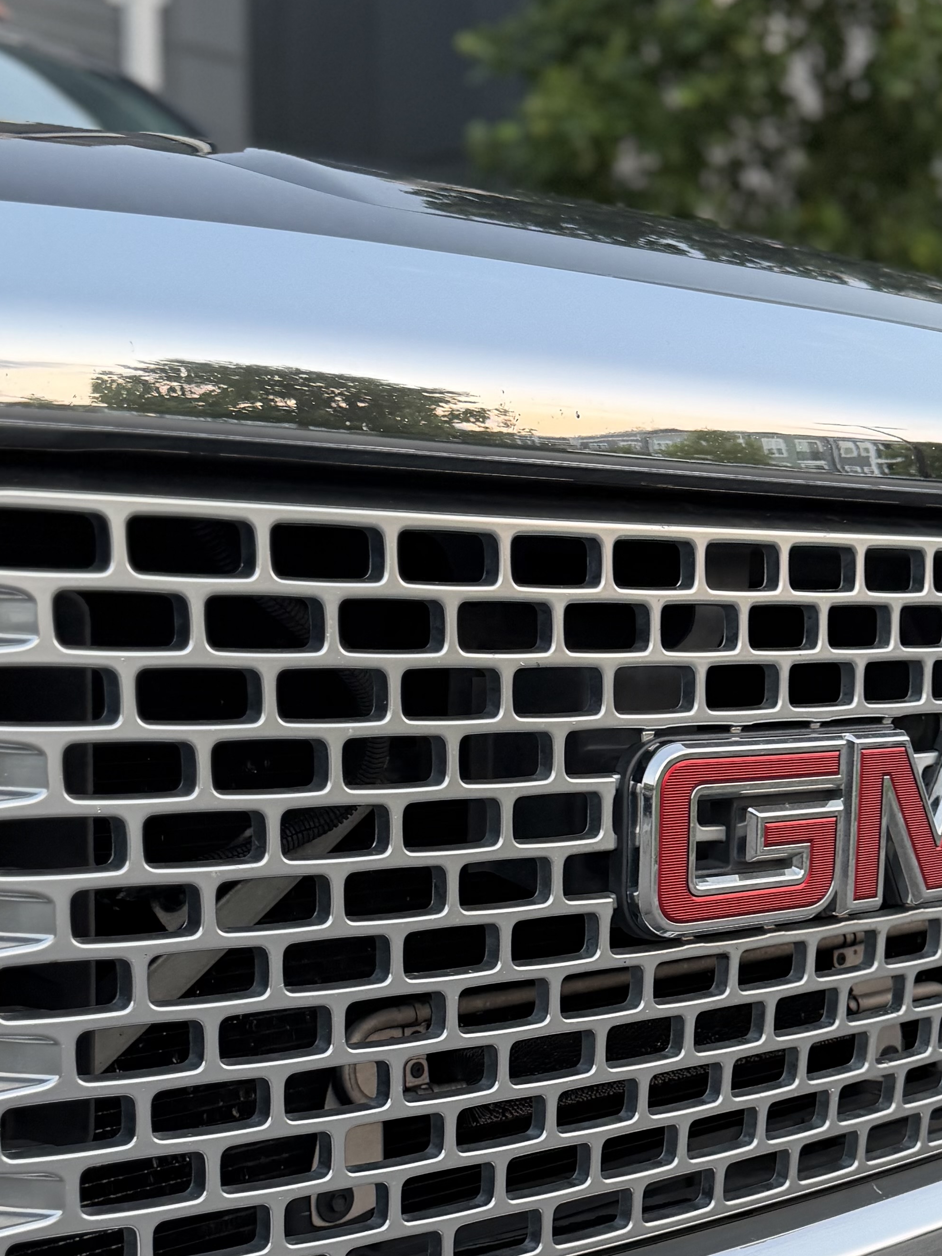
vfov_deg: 35.9
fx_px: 1887
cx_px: 653
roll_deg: -0.7
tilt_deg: -10.0
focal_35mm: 52
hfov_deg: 27.8
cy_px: 954
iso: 200
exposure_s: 1/105
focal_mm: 6.76
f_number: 1.78
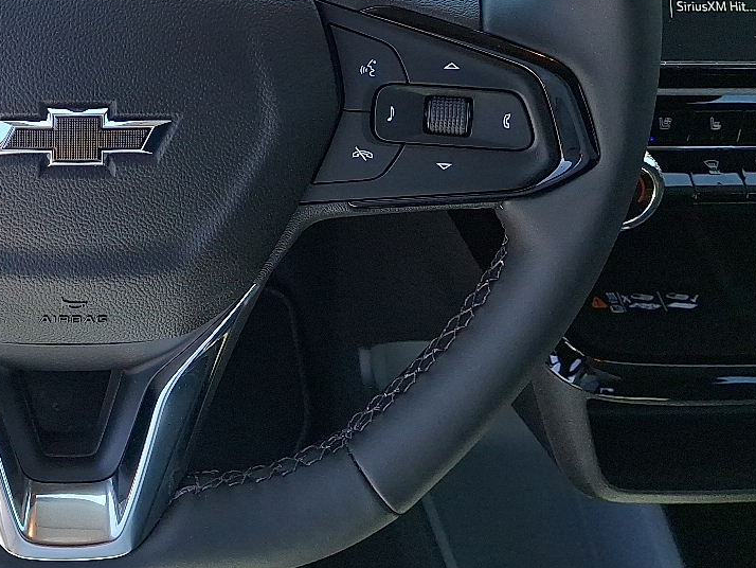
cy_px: 43
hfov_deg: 33.0
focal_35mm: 56
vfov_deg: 25.2
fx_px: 1223
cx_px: 109
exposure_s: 1/435
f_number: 1.8
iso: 30
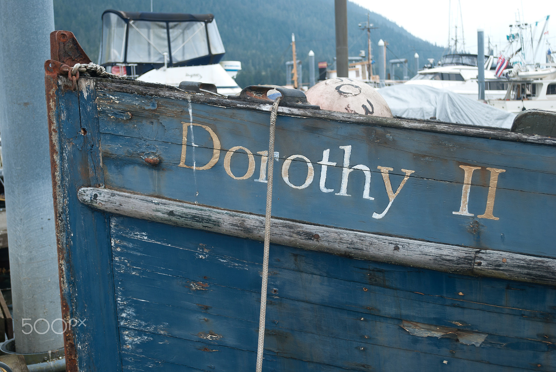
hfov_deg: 37.8
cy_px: 186
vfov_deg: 25.8
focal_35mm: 52
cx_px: 278
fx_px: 812
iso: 100
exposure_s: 1/160
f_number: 5.3
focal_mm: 35
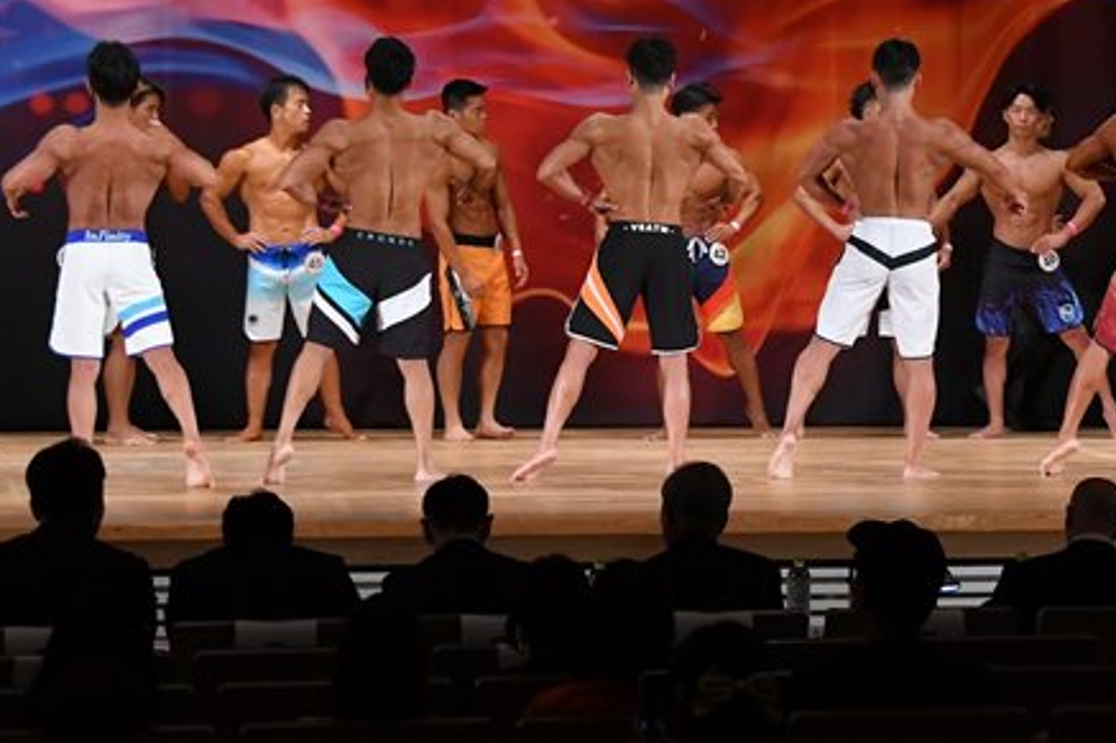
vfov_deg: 8.3
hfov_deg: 12.4
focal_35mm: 165
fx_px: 5113
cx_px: 933
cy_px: 151
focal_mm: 62
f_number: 5.6
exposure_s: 1/400
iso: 3200
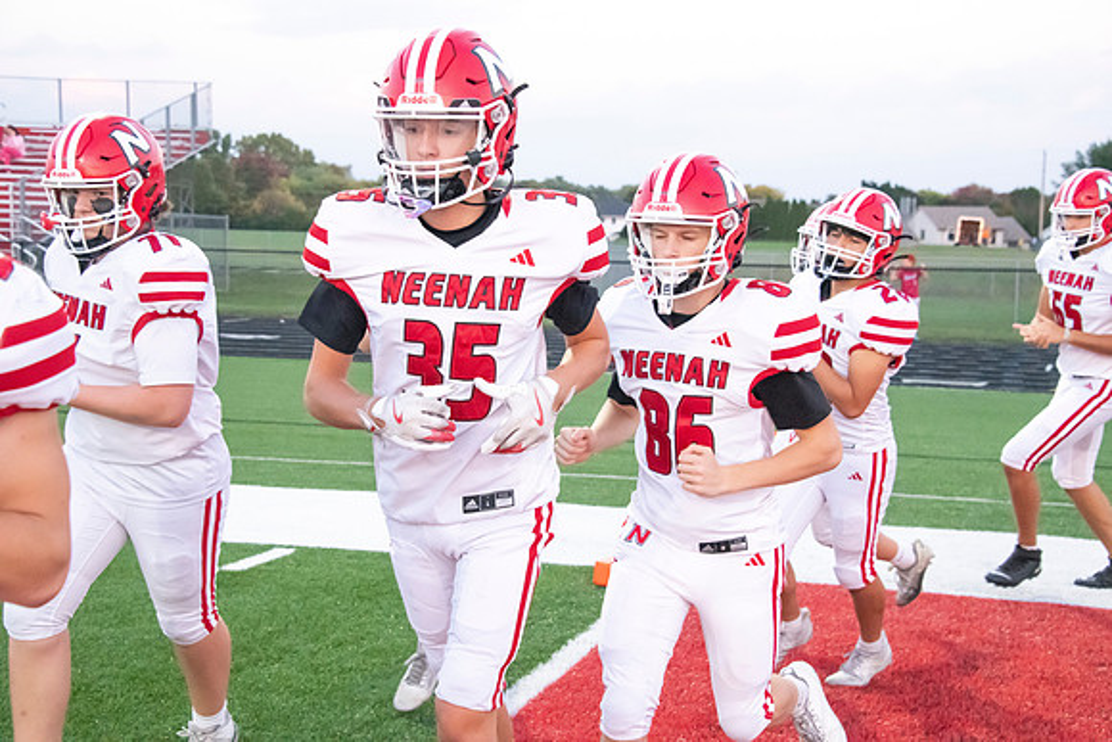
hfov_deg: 32.4
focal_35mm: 62
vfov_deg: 21.9
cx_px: 556
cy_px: 371
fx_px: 1915
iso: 10000
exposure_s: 1/640
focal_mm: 62
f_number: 7.1
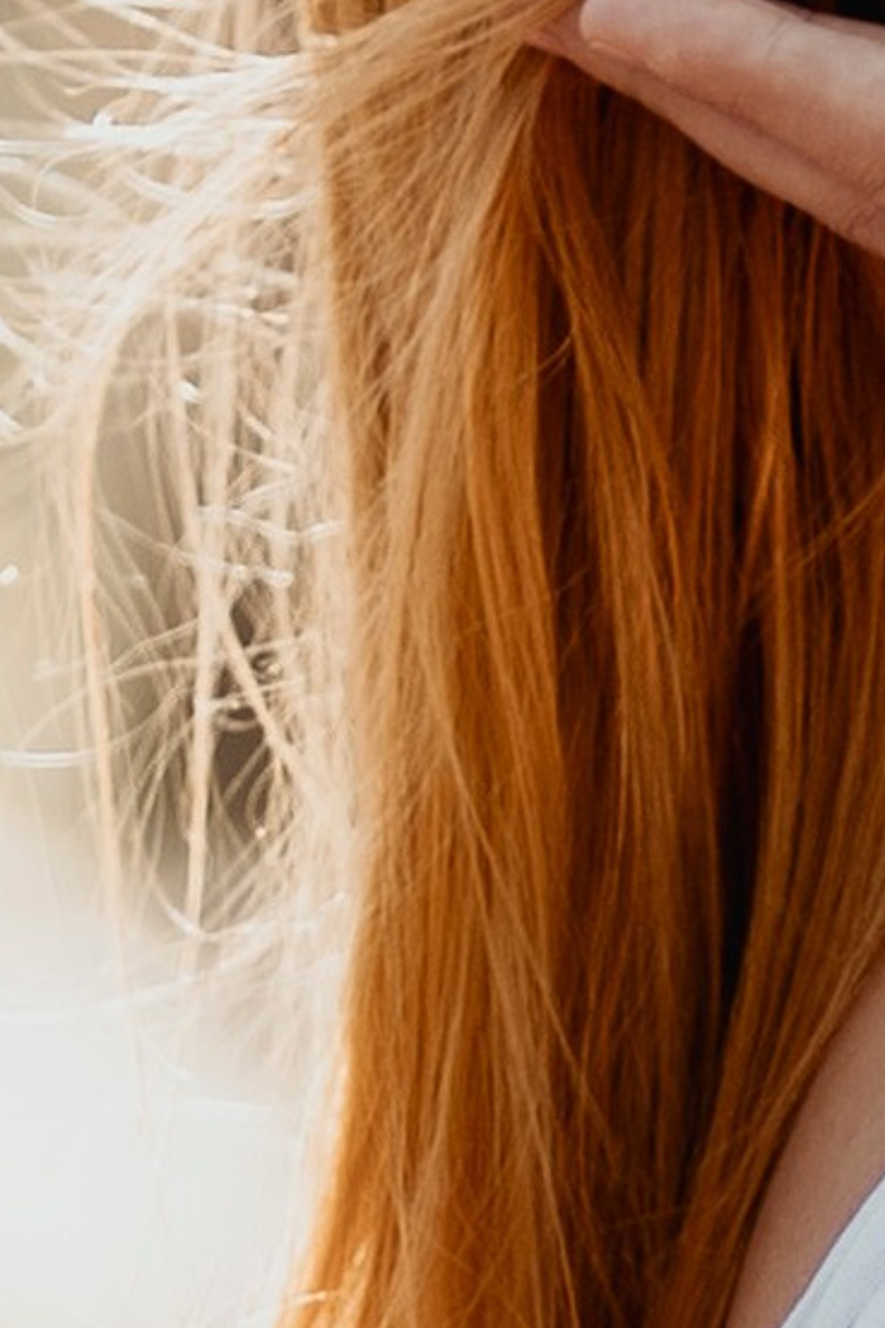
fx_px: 32558
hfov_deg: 1.6
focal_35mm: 883
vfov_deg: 2.3
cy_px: 683
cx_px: 2458
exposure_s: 1/200
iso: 100
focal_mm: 85
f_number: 1.8
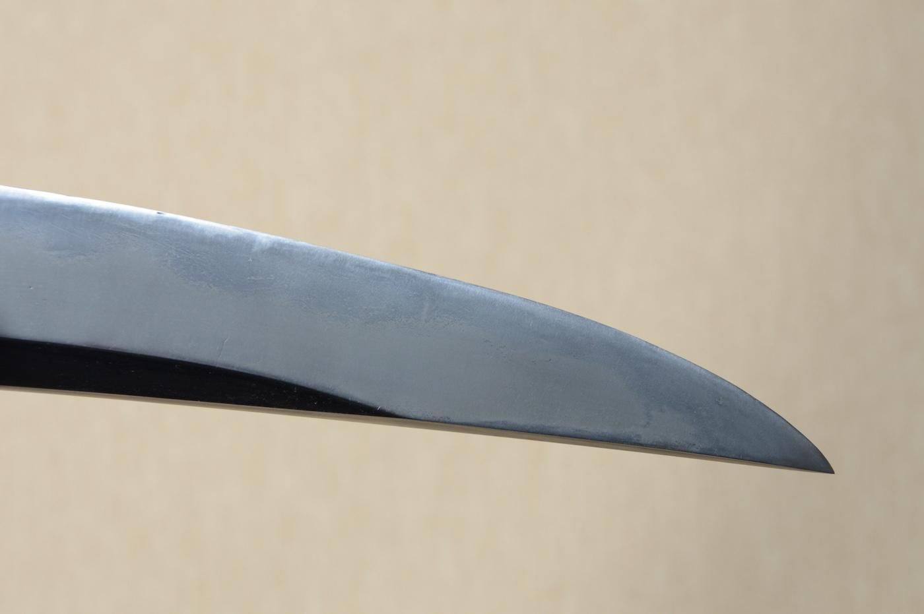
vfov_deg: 10.1
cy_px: 307
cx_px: 462
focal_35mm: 135
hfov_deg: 15.2
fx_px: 3462
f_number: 11
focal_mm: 90
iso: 400
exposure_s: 1/2
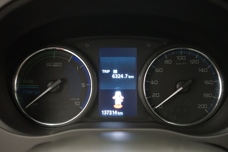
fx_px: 285
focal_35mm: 45
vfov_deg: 29.9
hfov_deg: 43.6
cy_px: 76
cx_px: 114
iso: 6400
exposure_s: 1/40
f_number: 4.5
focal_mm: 45
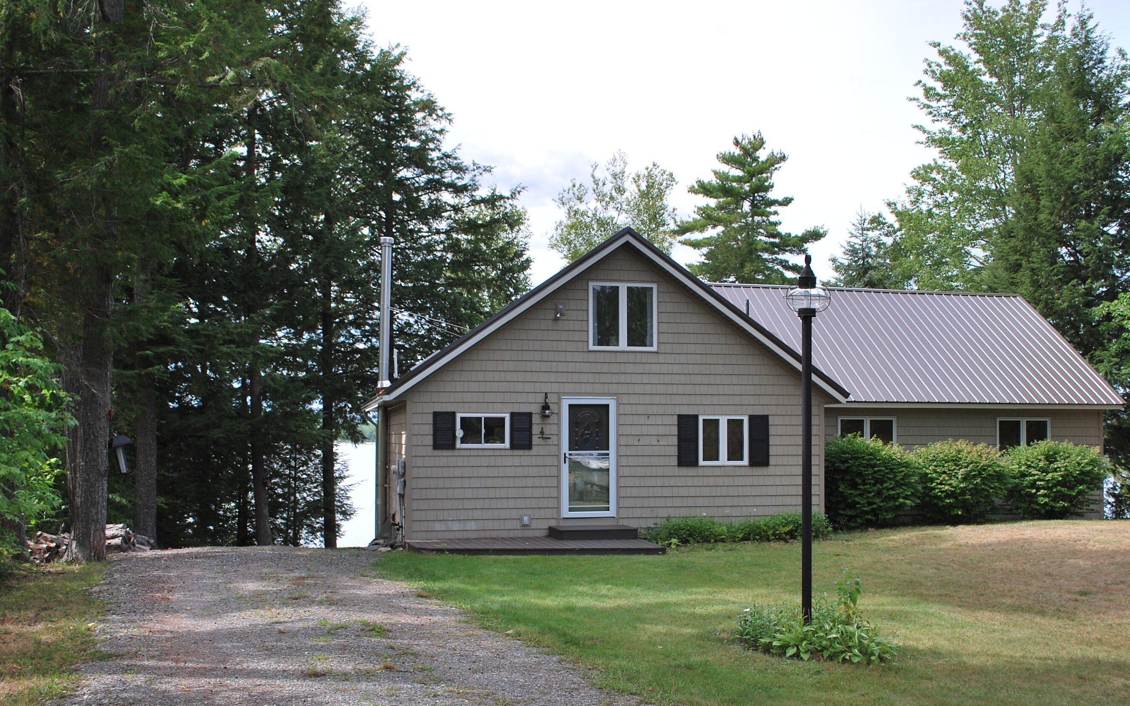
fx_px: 1232
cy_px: 400
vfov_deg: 32.0
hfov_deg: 49.2
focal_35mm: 40
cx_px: 599
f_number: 8
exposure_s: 1/250
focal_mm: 24
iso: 100
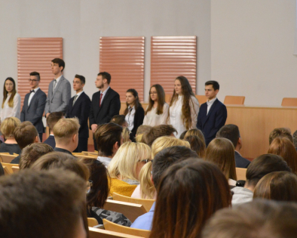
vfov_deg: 16.3
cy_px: 118
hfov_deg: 20.3
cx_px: 145
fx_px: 831
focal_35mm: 95
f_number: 5.6
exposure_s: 1/30
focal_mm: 55
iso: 3200
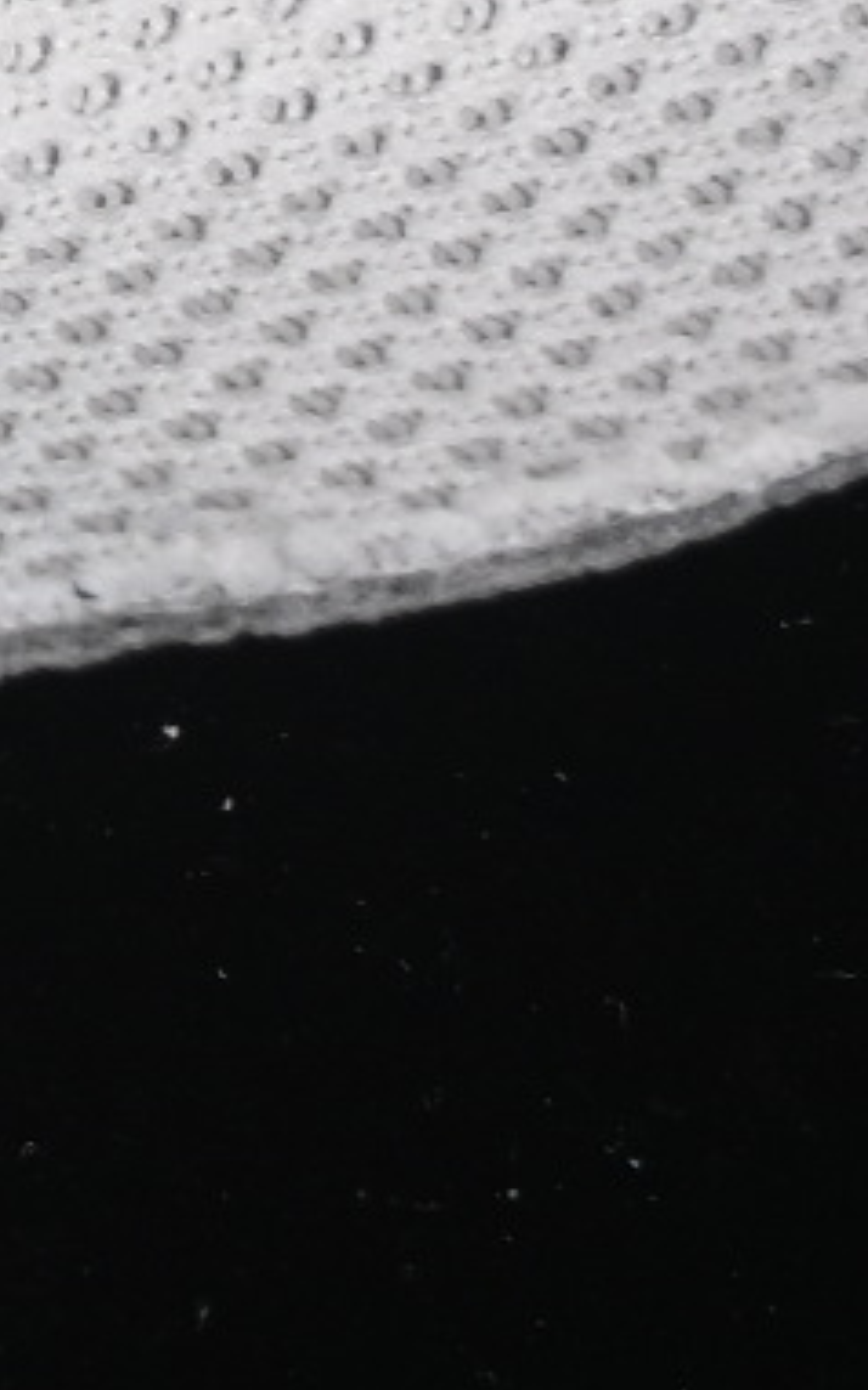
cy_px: -562
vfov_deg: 3.7
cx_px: -4147
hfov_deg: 2.2
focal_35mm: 559
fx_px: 21166
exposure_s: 1/80
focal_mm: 50
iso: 160
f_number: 7.1
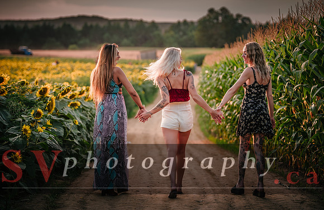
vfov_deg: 11.0
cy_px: 117
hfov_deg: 16.9
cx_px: 164
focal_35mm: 122
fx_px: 1088
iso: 80
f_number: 2.8
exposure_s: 1/250
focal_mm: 112
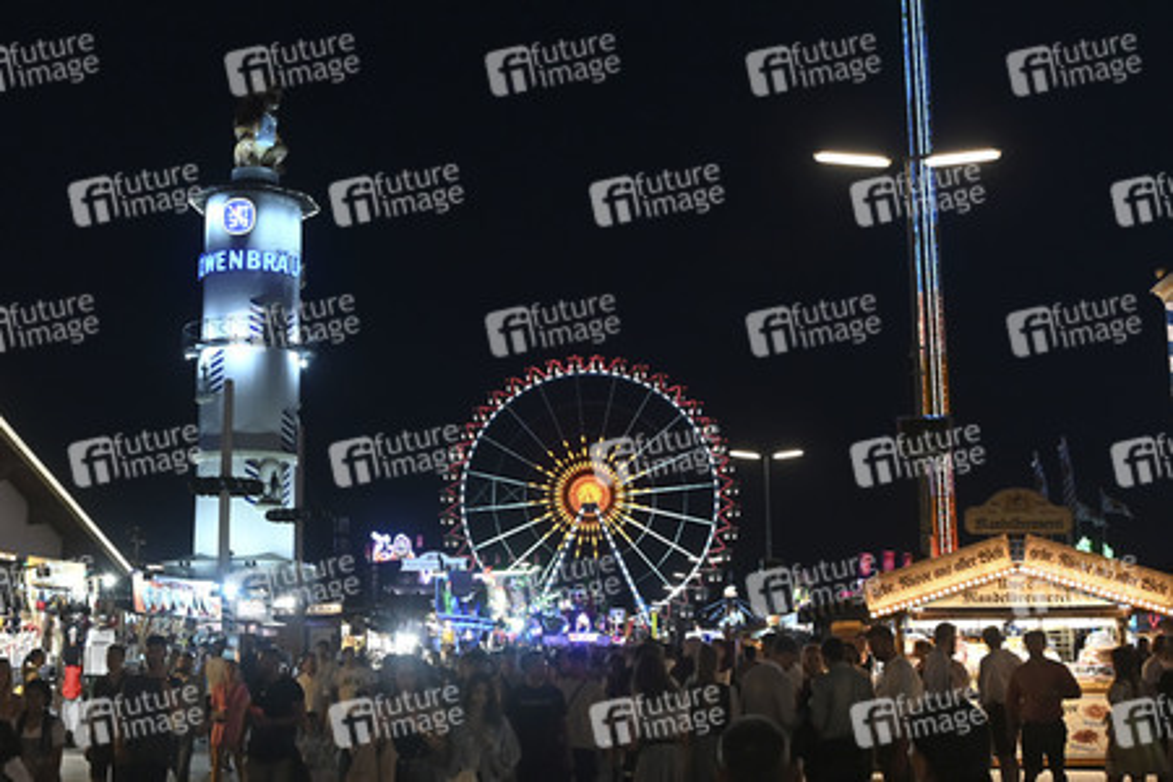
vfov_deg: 31.9
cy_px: 391
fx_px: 1368
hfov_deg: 46.4
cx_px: 586
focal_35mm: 42
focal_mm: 28
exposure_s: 1/160
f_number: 6.3
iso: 4000
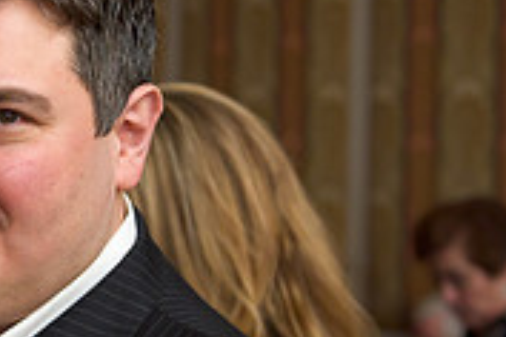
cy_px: 120
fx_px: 1841
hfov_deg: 15.3
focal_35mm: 131
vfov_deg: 10.5
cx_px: -26
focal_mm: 40
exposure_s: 1/100
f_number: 3.2
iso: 1600
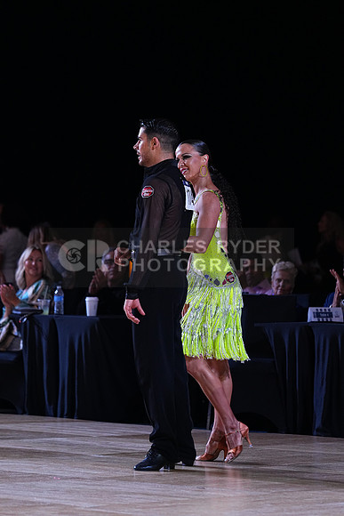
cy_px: 258
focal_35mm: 176
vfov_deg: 11.7
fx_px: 2521
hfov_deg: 7.8
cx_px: 172
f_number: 4
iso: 1250
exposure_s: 1/400
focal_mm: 176
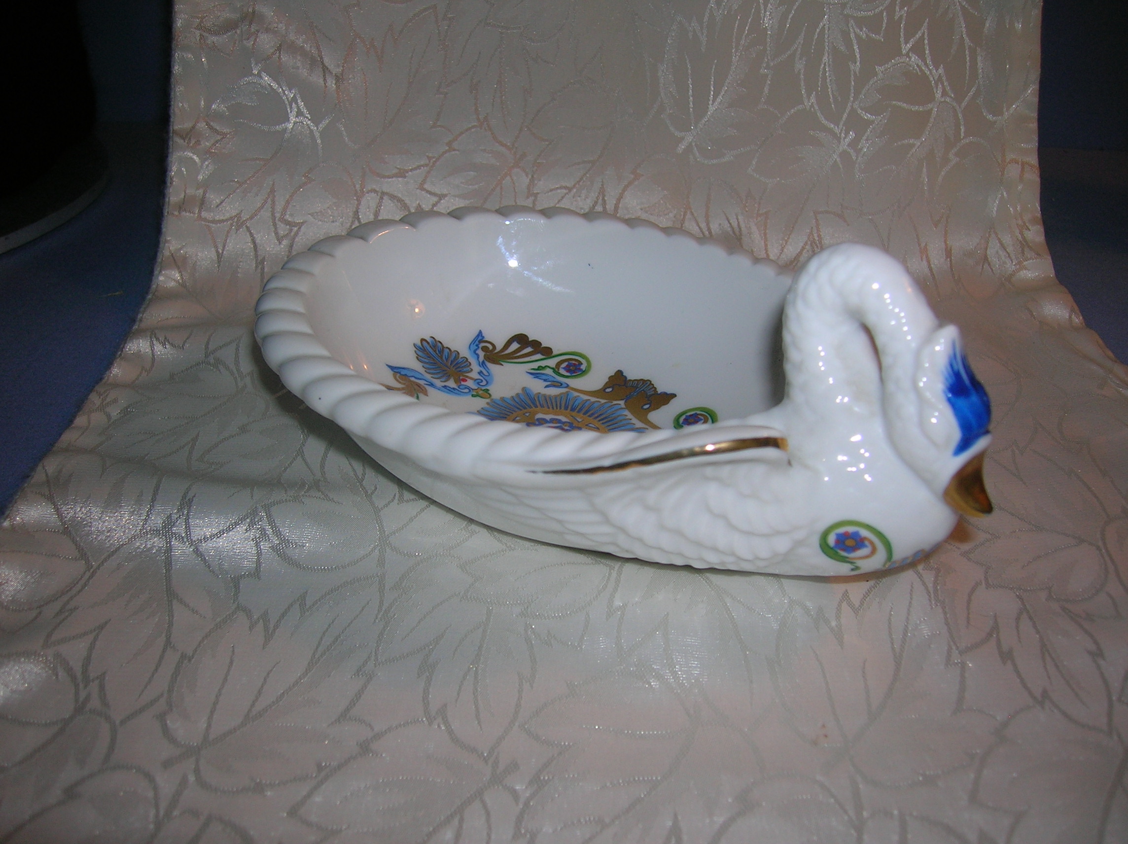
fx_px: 1107
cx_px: 564
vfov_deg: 41.7
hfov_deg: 54.0
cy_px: 422
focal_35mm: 34
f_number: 2.9
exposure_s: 1/60.1
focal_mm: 5.7
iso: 50
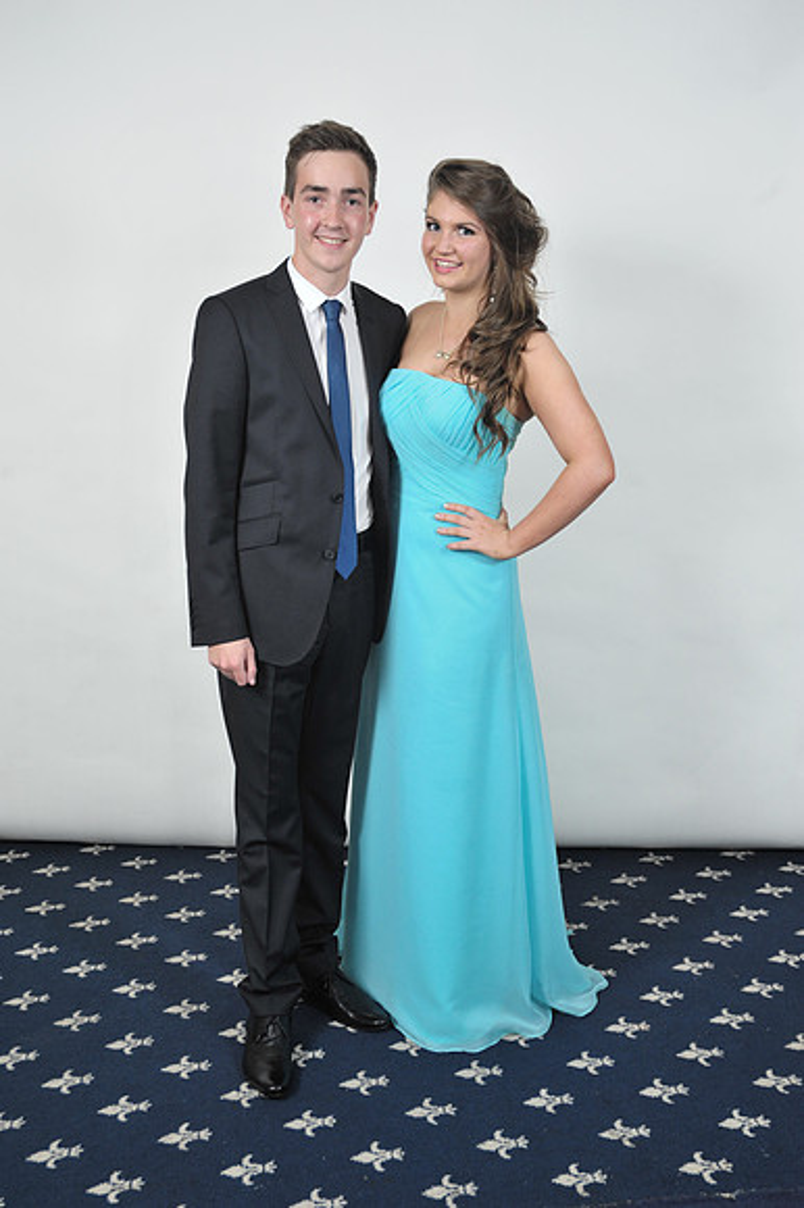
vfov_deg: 48.5
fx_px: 1341
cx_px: 402
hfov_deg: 33.4
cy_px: 604
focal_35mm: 40
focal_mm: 40
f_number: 7.1
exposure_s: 1/160
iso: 1000
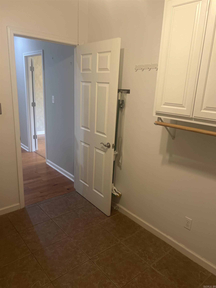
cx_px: 108
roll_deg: -3.2
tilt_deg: -14.2
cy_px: 144
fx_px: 216
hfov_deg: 53.1
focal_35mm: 26
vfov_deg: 67.3
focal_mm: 5.7
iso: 125
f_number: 1.5
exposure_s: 1/60
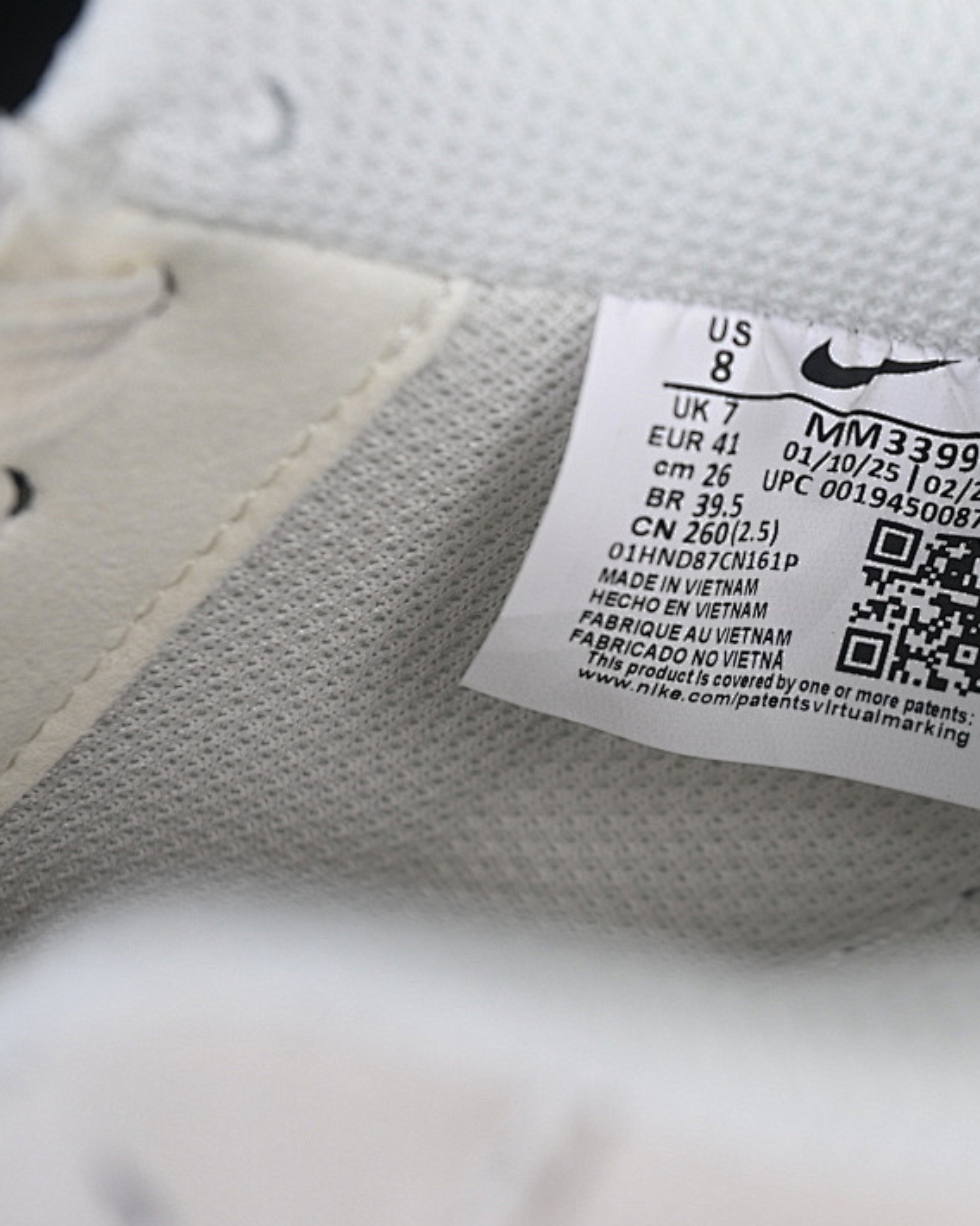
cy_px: 608
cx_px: 901
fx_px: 3879
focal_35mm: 107
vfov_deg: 17.9
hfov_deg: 14.2
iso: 160
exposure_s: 1/80
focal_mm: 50
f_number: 7.1
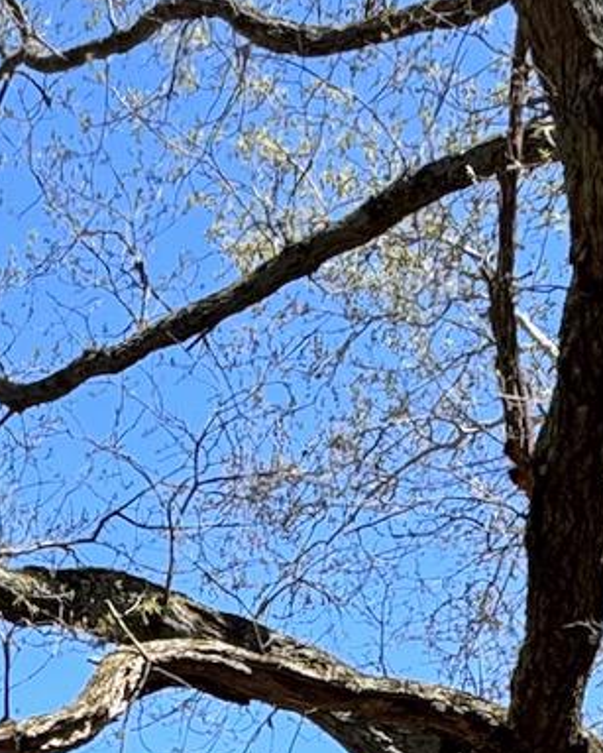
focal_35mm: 73
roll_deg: -1.4
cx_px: 0
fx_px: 1627
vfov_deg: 20.2
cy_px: 1281
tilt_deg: +0.4
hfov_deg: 20.3
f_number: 2.2
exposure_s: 1/700
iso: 40
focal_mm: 2.22
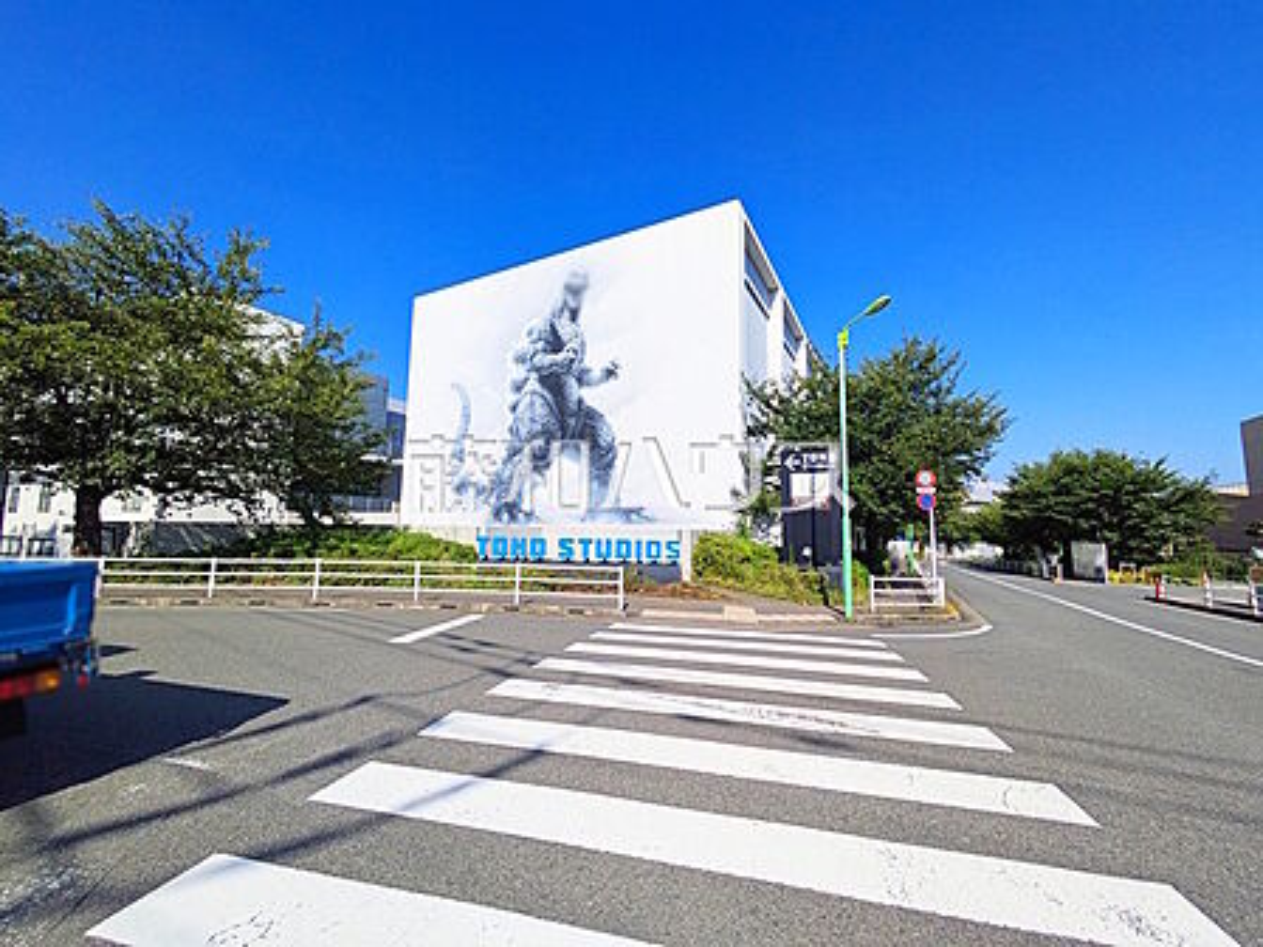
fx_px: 511
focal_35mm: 14
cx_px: 632
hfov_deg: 102.1
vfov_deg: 85.7
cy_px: 474
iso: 54
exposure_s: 1/2674
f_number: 2.2
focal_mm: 1.83
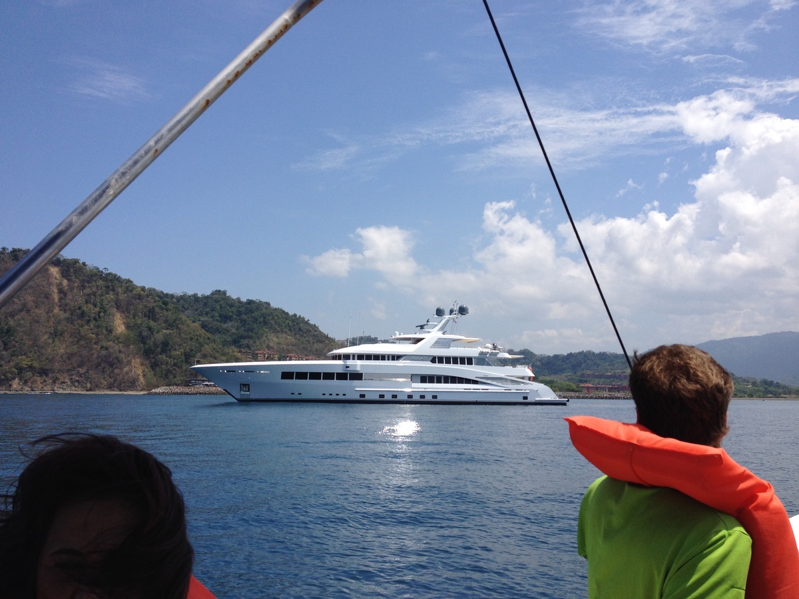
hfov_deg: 52.6
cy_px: 300
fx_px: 808
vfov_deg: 40.7
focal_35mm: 35
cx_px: 400
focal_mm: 4.28
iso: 50
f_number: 2.4
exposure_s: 1/2762
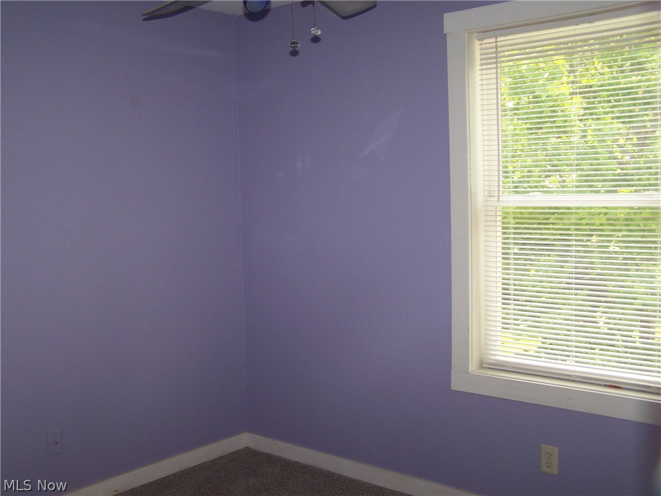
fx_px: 726
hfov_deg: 49.0
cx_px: 330
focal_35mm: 38
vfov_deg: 37.7
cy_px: 248
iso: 80
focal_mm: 6.3
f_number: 2.8
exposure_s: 1/60
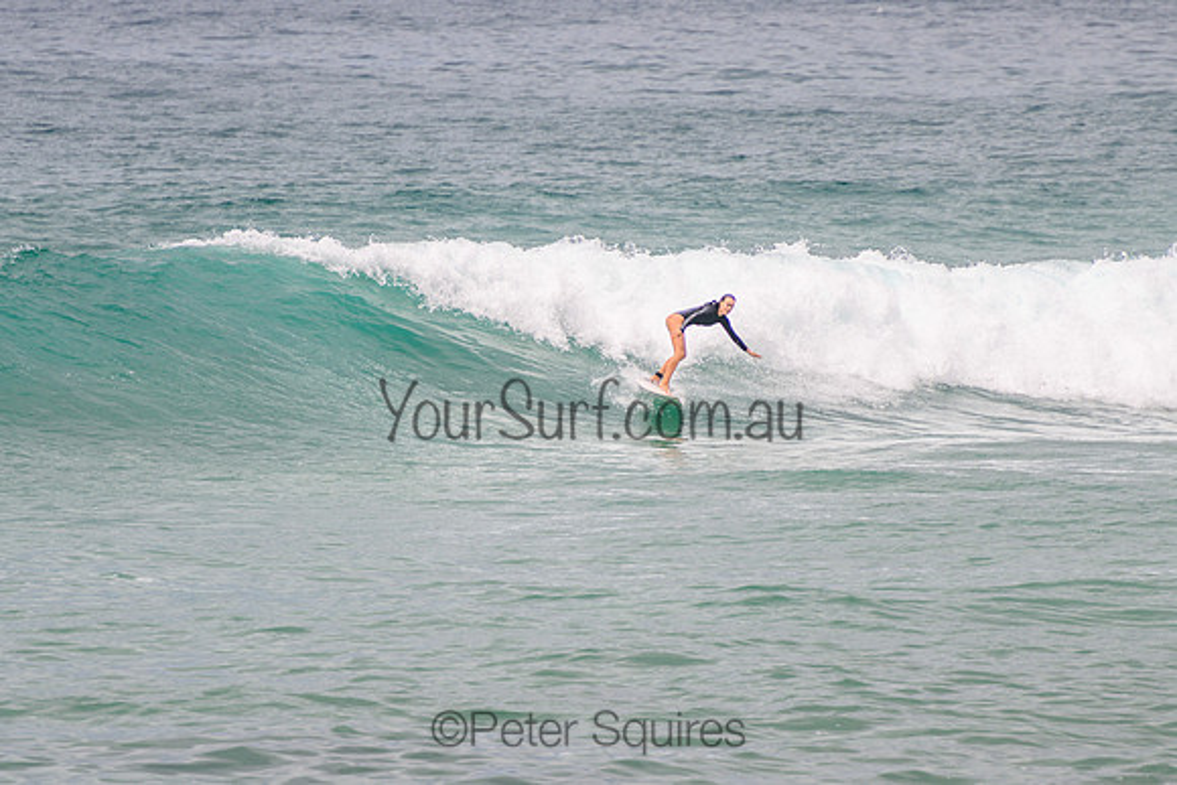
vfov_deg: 2.5
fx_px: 17996
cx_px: 570
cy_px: 364
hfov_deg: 3.7
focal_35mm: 550
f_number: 5.6
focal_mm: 400
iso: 140
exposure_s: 1/2000
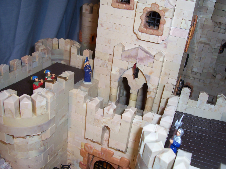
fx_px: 222
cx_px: 113
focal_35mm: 34
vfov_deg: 41.8
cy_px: 84
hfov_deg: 54.0
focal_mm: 5.6
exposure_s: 1/60
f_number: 2.7
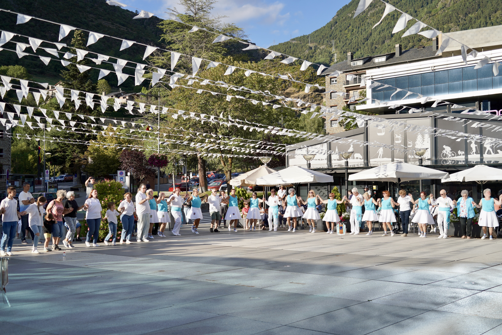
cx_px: 251
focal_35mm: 39
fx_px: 544
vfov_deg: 34.2
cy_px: 168
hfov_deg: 49.6
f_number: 4.5
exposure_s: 1/500
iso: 100
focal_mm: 39
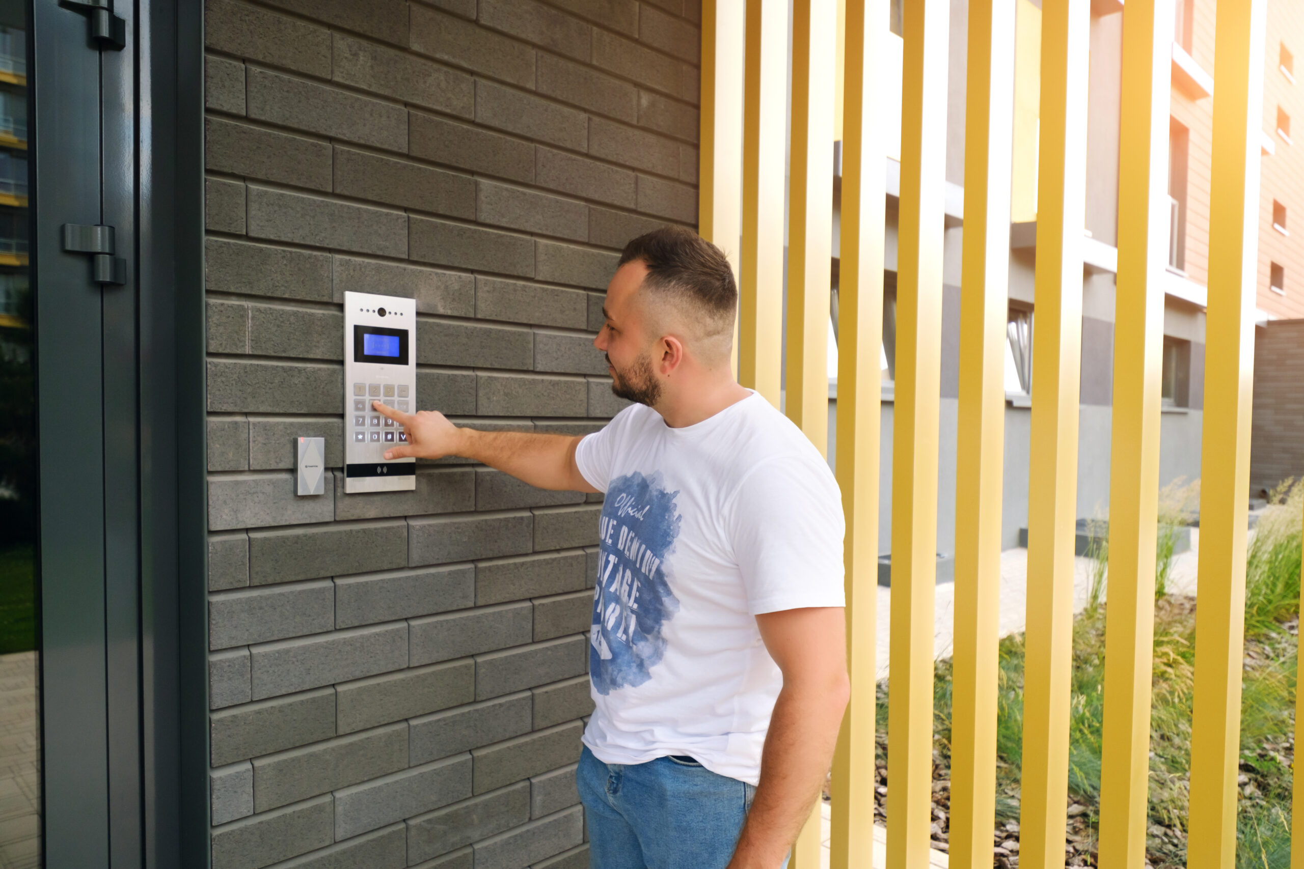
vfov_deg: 53.1
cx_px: 652
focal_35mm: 24
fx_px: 869
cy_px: 434
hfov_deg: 73.7
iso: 640
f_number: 2.8
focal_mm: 16
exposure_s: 1/250
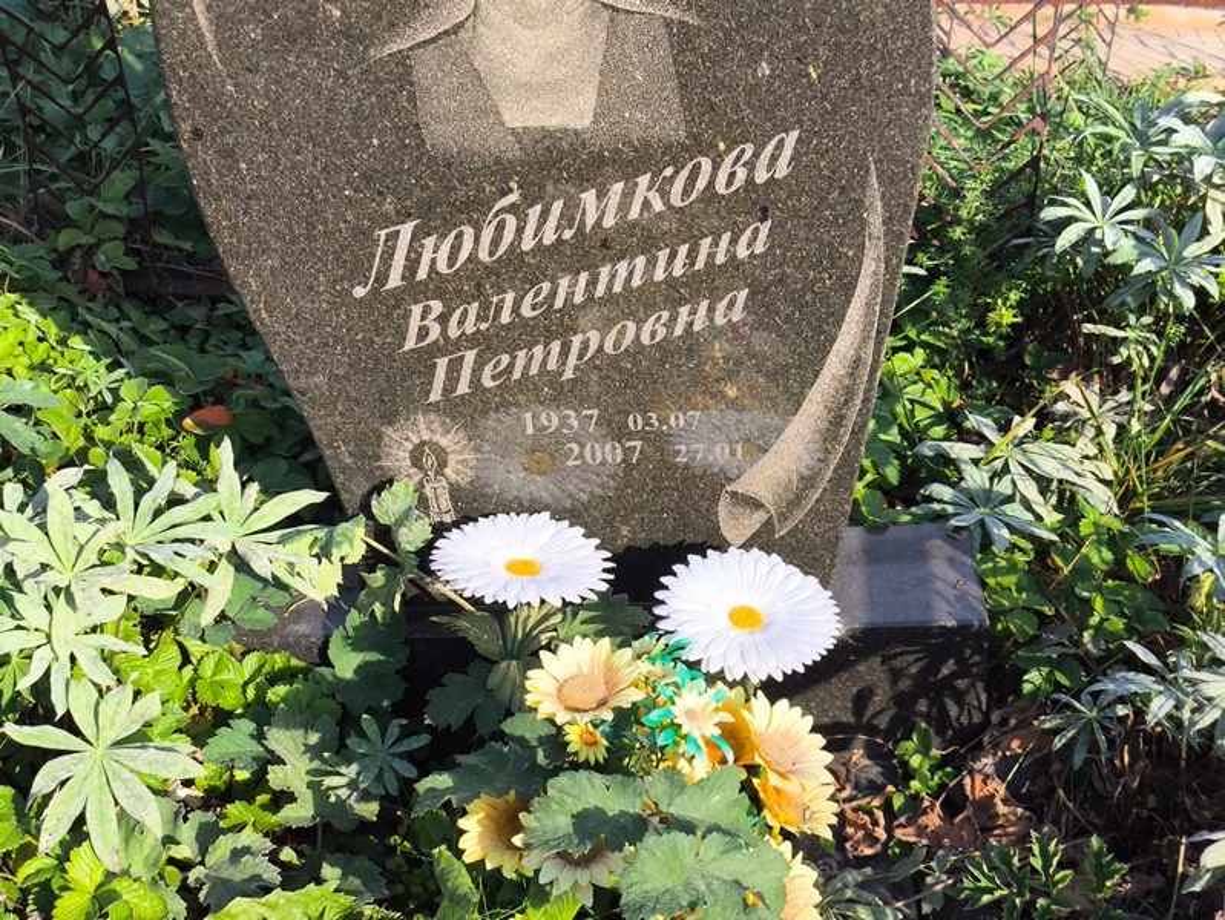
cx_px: 612
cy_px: 460
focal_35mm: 50
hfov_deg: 38.2
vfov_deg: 29.1
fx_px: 1770
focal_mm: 4.71
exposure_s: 1/1014
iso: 50
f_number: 1.7
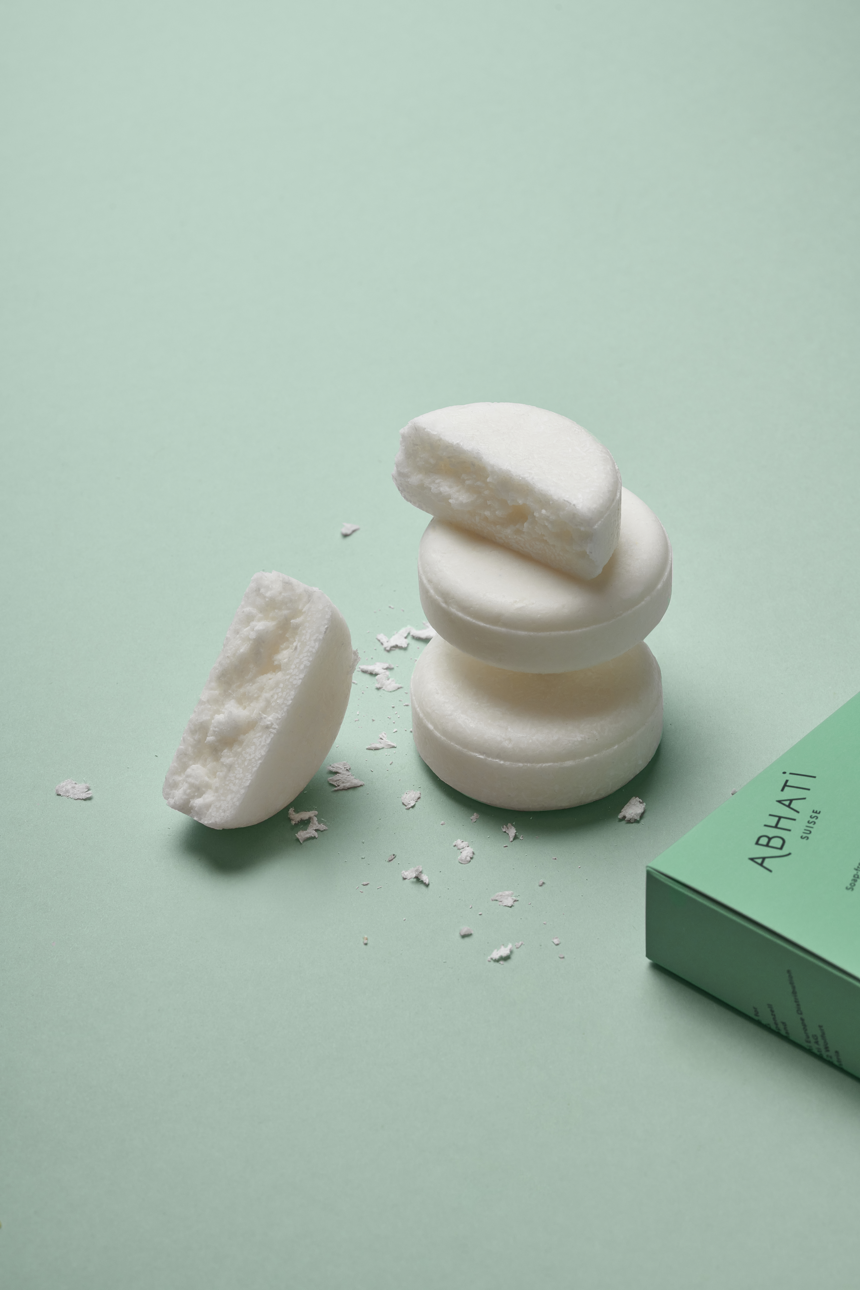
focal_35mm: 85
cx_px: 430
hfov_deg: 16.1
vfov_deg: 23.9
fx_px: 3046
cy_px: 645
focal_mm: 85
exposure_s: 1/160
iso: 320
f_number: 10
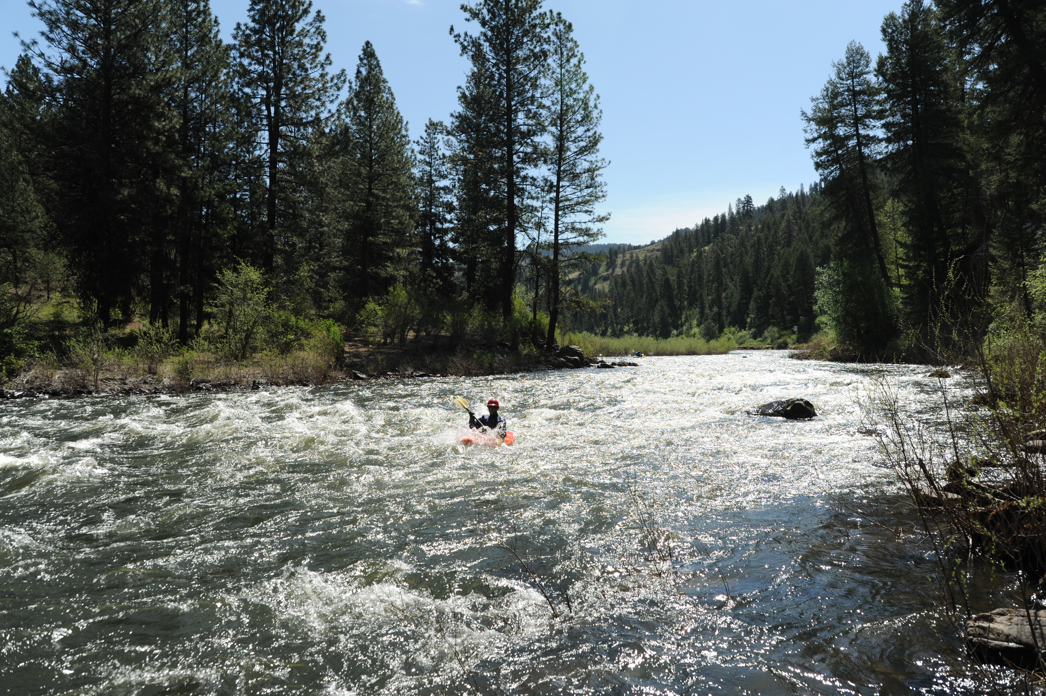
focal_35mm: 28
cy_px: 348
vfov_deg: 46.3
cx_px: 523
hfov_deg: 65.5
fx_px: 813
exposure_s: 1/640
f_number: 7.1
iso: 200
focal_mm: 28
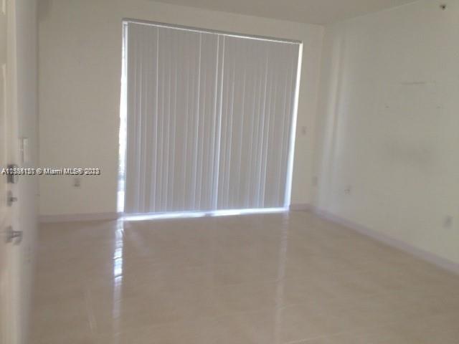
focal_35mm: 35
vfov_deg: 40.7
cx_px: 230
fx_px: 464
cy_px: 172
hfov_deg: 52.6
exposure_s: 1/24
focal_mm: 4.28
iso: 50
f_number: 2.4
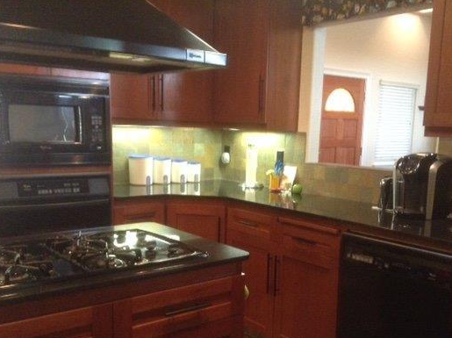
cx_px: 243
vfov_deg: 34.9
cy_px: 208
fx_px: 535
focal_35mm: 41
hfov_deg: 45.8
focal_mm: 3.3
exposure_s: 1/24
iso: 250
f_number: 2.4
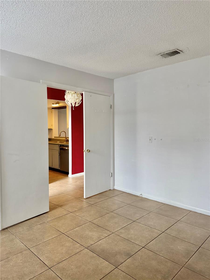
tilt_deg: -1.7
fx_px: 194
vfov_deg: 71.6
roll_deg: +0.4
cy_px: 140
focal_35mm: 24
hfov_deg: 56.8
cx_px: 105
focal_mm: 6.76
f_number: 1.78
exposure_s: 1/121
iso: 200
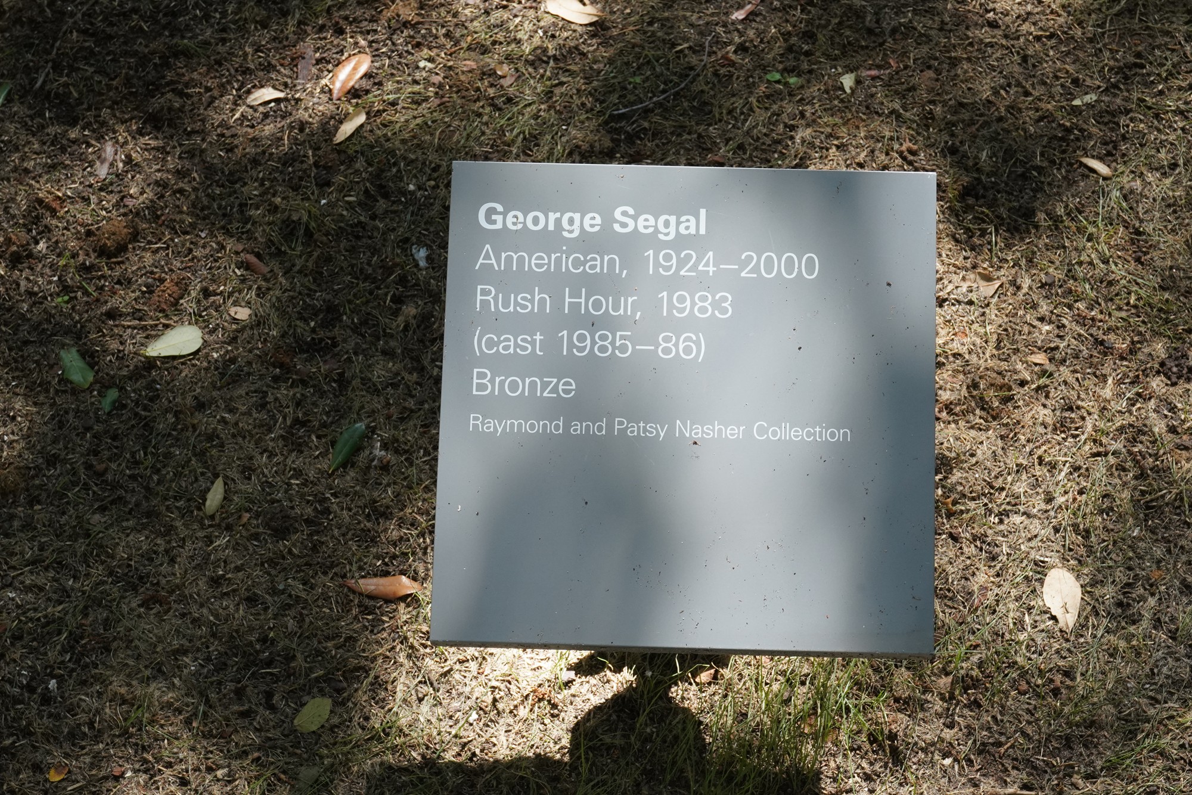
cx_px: 596
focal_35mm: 60
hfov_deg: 33.4
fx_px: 1987
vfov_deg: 22.6
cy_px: 398
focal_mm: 60
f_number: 16
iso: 1250
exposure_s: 1/100
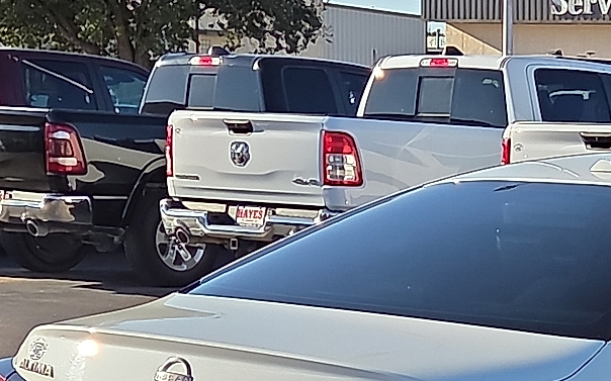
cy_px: 509
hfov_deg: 15.3
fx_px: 2197
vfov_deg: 9.7
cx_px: 718
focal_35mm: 132
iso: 25
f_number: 1.8
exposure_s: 1/1250
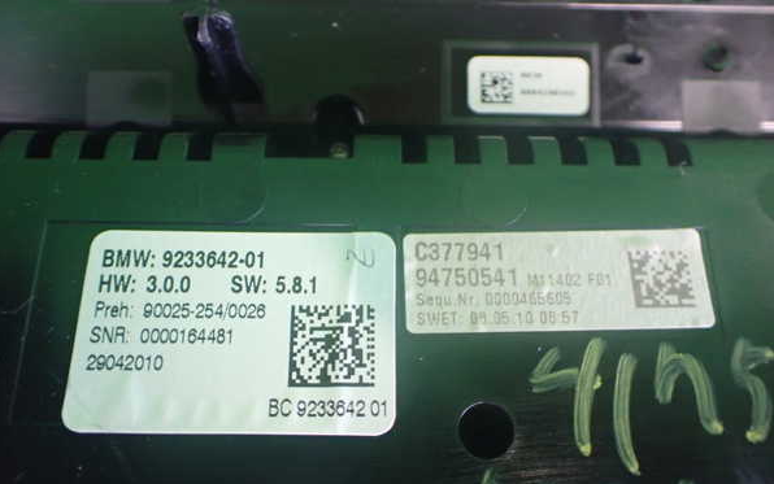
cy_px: 261
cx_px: 386
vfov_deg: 39.4
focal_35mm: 32
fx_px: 675
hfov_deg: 59.6
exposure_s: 1/60
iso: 800
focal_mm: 5.4
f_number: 2.3
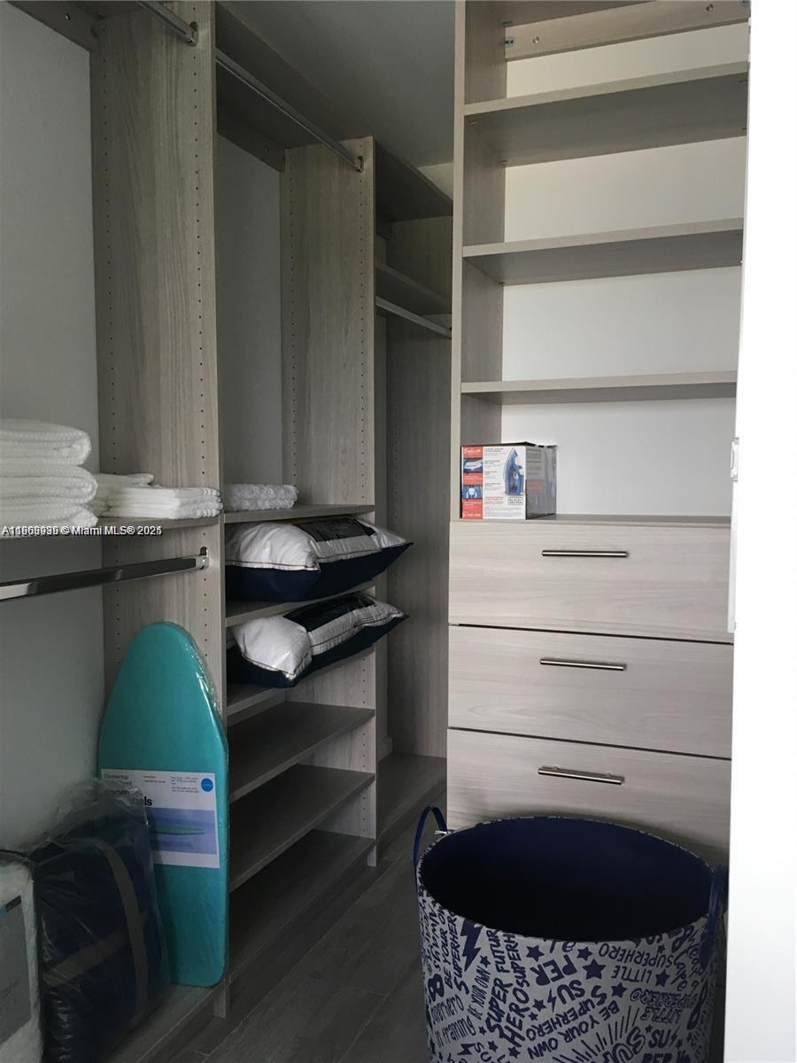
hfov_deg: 48.2
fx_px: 890
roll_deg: +1.1
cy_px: 532
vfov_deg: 61.7
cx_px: 398
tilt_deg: -2.4
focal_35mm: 29
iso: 64
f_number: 2.2
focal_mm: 4.15
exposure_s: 1/30
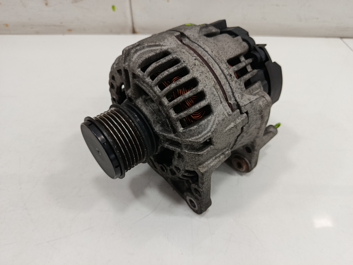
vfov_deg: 56.8
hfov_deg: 71.6
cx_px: 176
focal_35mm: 24
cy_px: 132
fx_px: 245
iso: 1017
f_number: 1.7
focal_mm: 5.24
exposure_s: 1/100
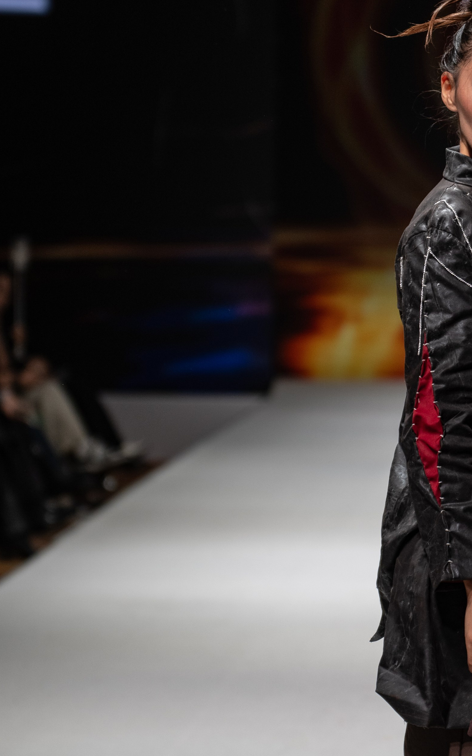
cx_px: 380
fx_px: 4938
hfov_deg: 5.5
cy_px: 307
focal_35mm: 240
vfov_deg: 8.7
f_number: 2.8
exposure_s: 1/400
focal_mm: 96
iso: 200
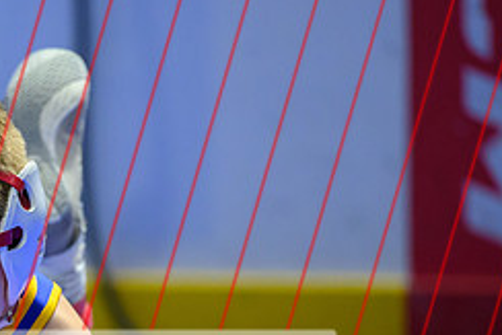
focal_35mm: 637
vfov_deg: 2.2
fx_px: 8888
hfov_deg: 3.2
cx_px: -137
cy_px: 519
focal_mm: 200
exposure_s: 1/800
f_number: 2.8
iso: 3600
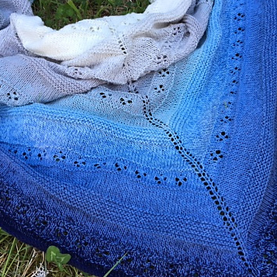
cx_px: 132
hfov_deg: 36.8
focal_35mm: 46
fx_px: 416
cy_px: 113
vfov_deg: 36.7
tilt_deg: -56.6
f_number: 2.2
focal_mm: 4.15
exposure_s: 1/50
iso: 25
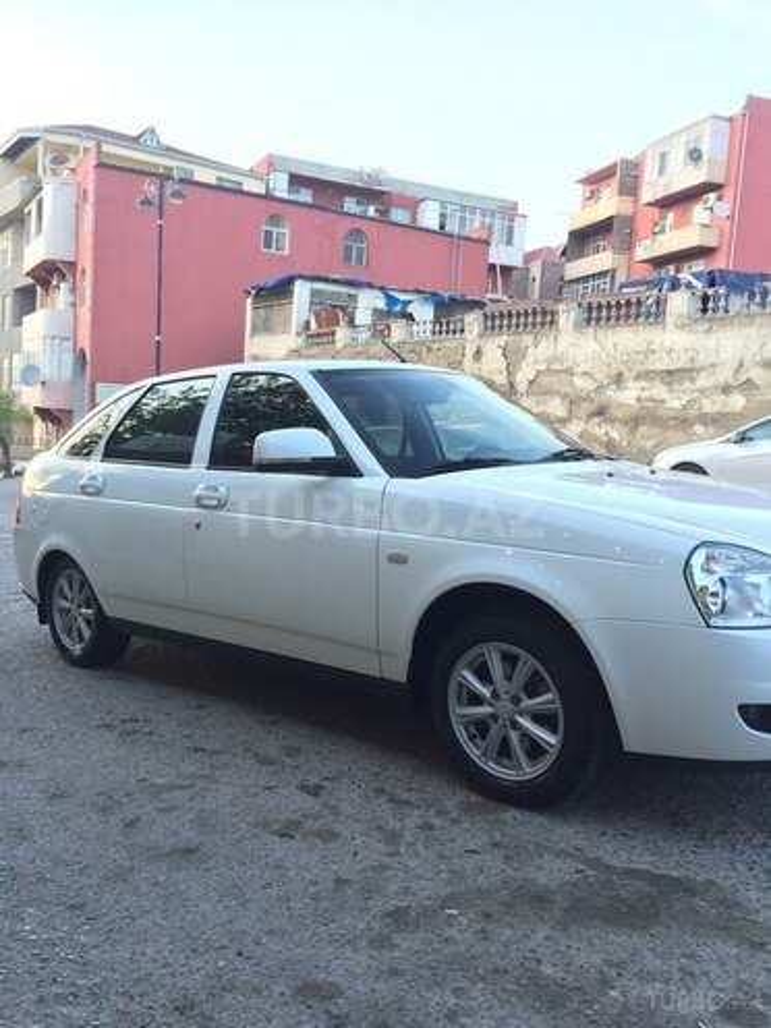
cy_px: 514
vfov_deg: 61.7
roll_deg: -4.3
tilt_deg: -4.8
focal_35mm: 29
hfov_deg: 48.2
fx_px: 861
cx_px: 386
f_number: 2.2
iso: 80
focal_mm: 4.15
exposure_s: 1/33
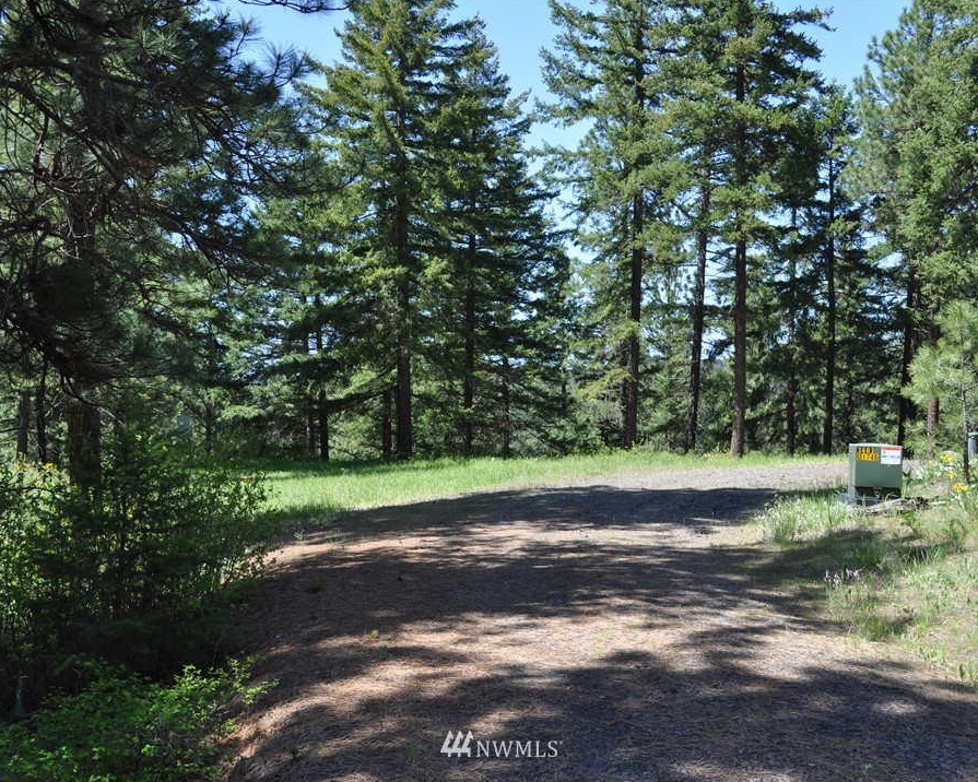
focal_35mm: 41
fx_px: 1187
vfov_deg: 36.5
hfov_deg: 44.8
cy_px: 391
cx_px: 502
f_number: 8
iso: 200
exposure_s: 1/250
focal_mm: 24
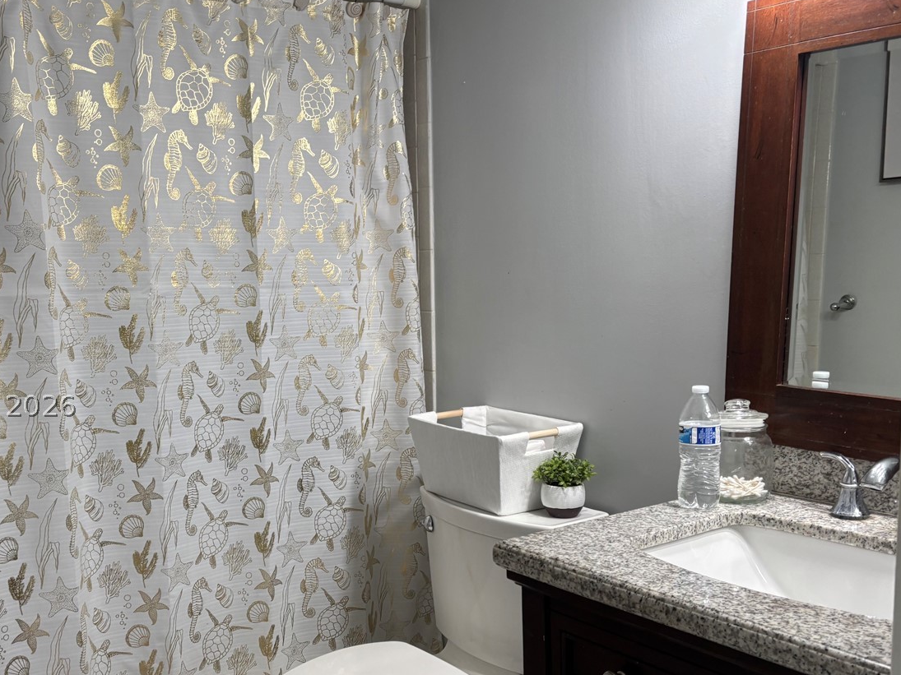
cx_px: 327
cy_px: 405
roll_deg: +2.1
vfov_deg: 37.6
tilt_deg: -8.9
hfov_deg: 48.4
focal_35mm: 38
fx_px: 989
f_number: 1.6
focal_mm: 5.96
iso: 80
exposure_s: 1/60
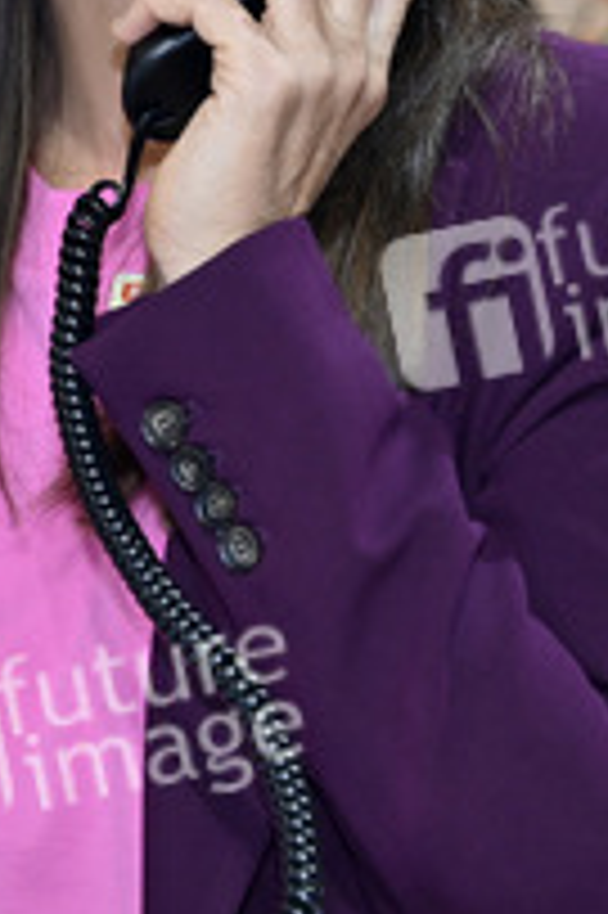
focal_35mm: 118
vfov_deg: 17.1
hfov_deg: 11.6
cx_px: 203
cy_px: 59
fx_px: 2994
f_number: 4
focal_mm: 60
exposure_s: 1/200
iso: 1000
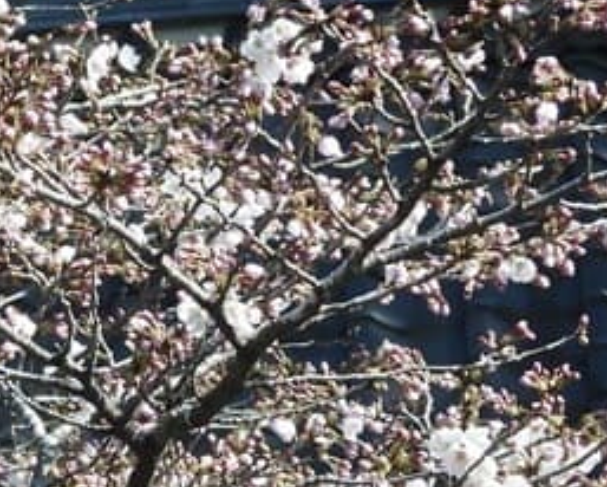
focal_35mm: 474
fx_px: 8522
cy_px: 284
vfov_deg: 3.3
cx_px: -357
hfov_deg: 4.1
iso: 100
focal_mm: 22.3
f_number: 4
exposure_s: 1/400
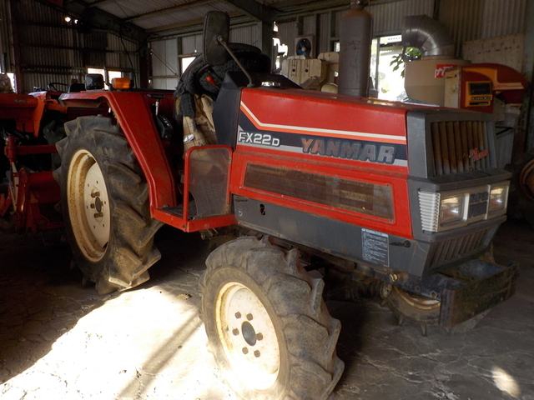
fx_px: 463
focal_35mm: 30
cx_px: 267
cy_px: 200
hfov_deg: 60.0
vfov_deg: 46.8
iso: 125
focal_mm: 4.1
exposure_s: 1/125
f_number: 3.3
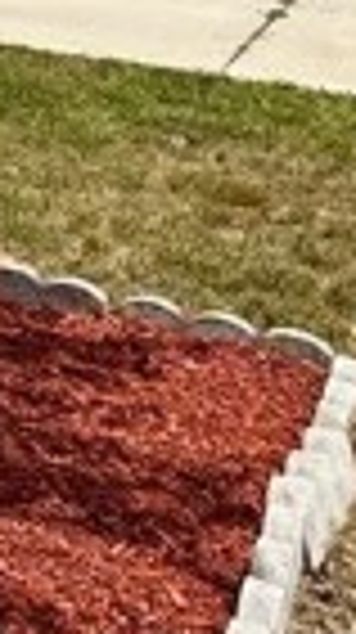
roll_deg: +0.4
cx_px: -771
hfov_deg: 10.0
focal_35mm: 83
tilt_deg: -3.9
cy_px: -126
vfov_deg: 23.4
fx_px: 1397
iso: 50
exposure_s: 1/2237
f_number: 2.2
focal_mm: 2.22
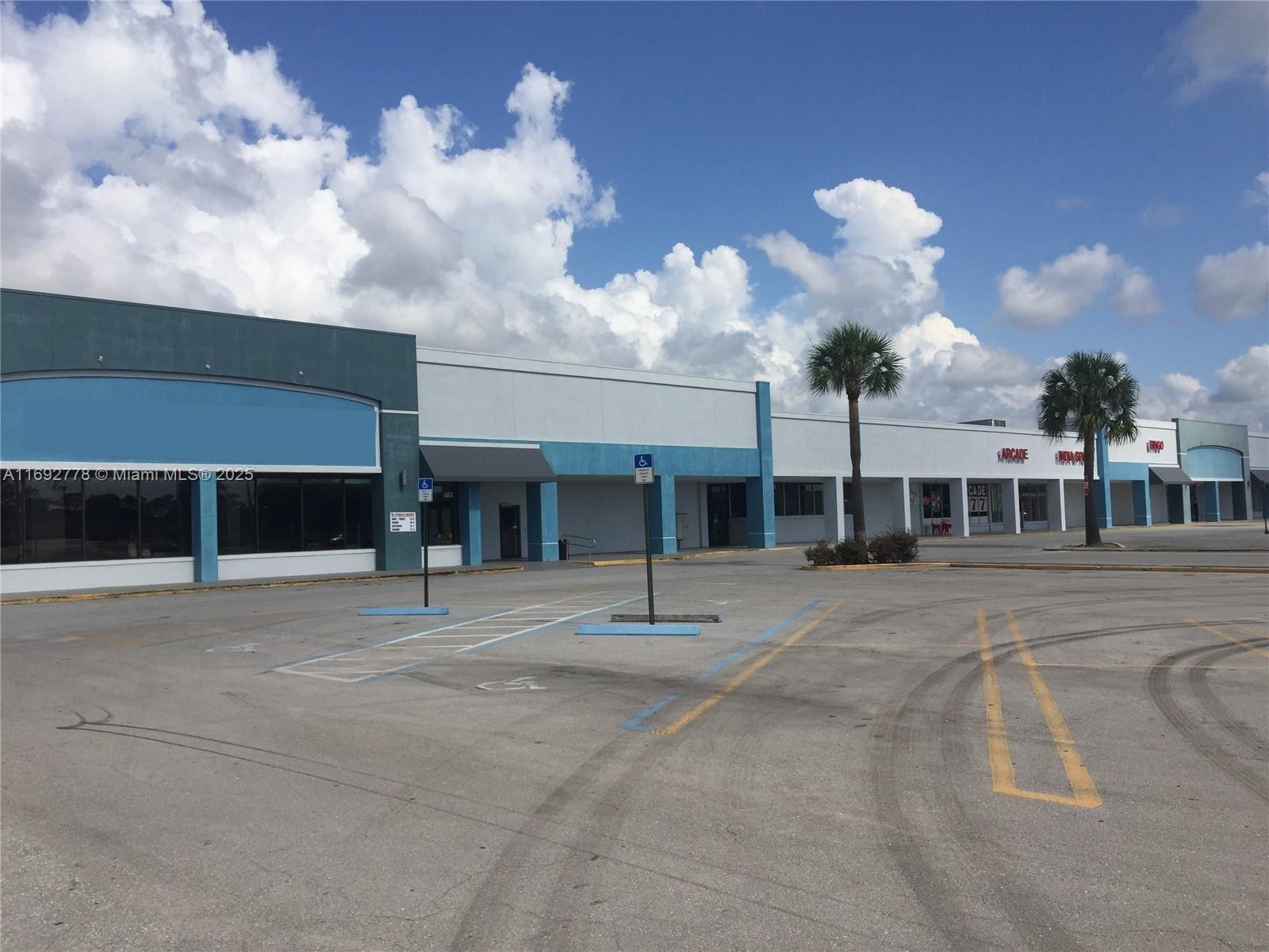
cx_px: 634
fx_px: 1063
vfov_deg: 48.2
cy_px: 476
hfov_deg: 61.7
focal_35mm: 29
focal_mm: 4.15
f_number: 2.2
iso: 32
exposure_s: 1/4950
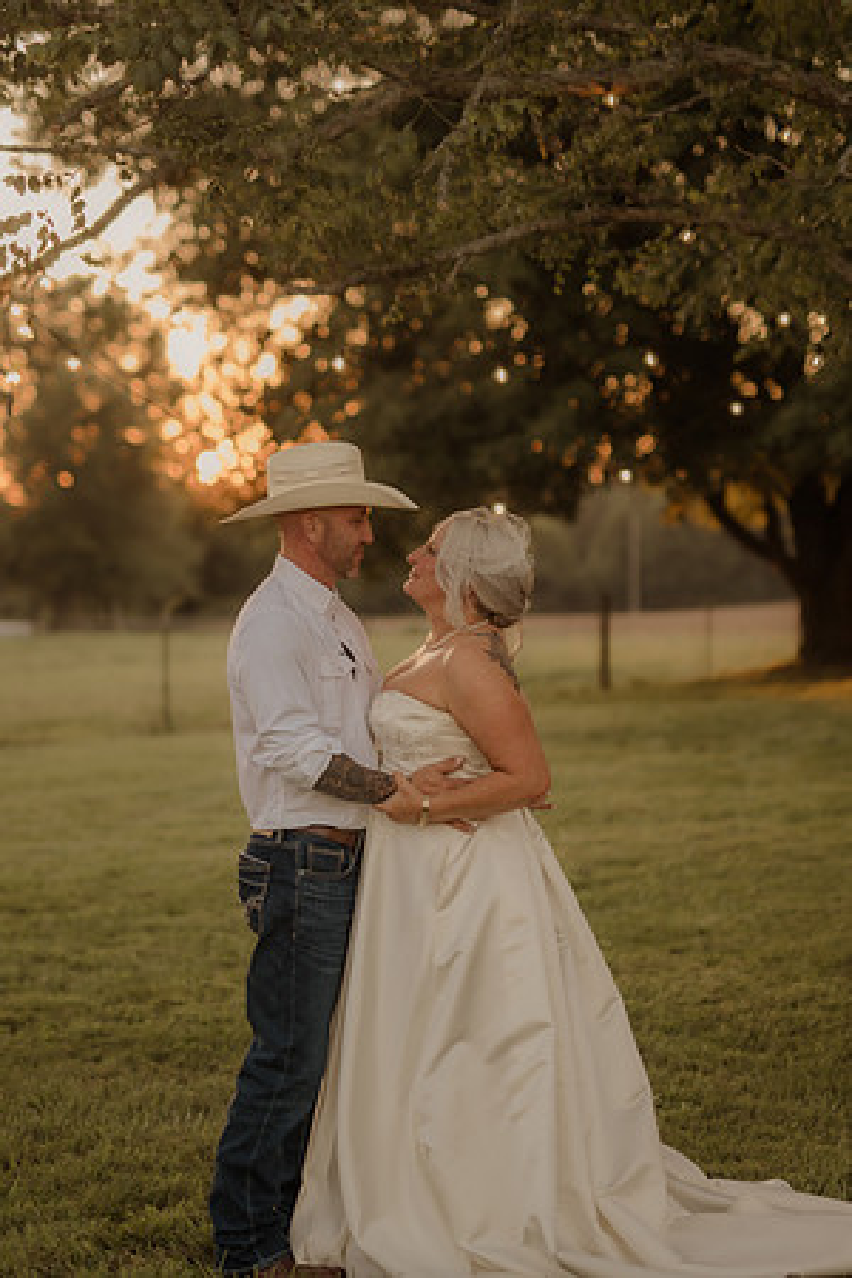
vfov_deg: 27.0
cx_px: 426
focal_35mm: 75
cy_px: 639
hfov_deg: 18.2
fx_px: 2662
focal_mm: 50
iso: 200
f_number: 2.8
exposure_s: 1/400
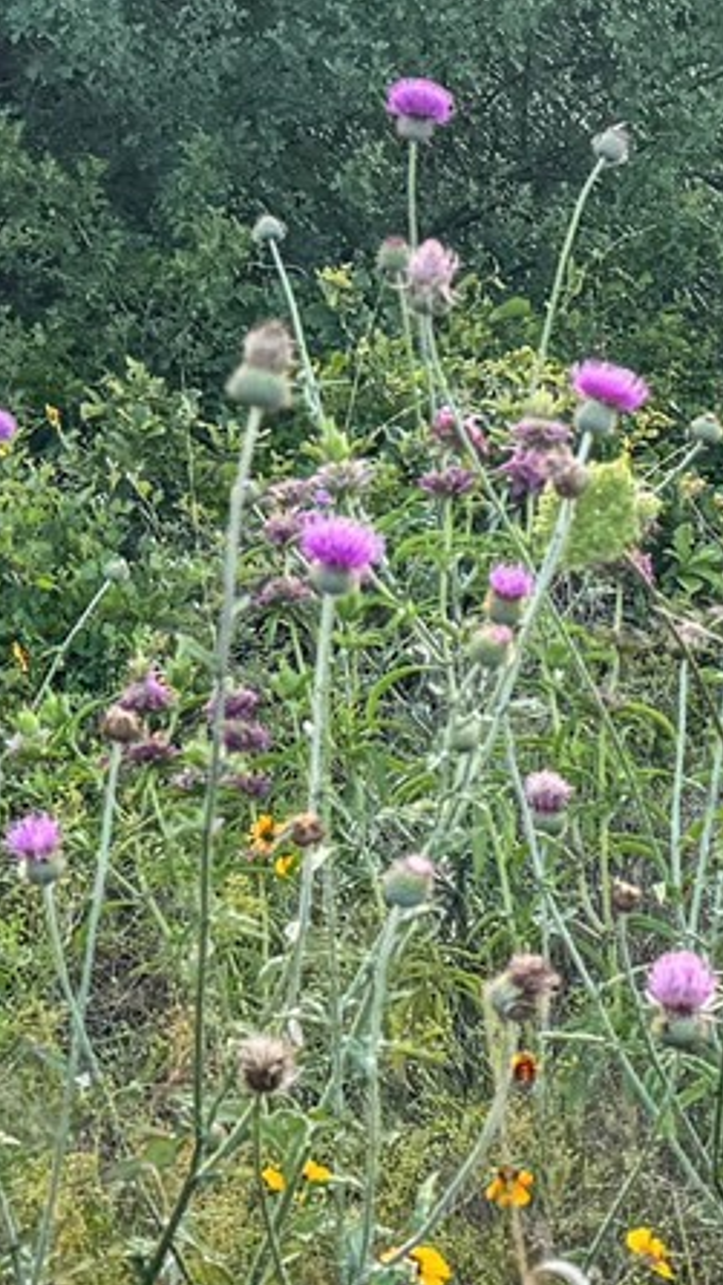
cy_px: 377
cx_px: 340
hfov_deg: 10.1
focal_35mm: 120
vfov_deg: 17.8
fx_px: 4088
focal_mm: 6.76
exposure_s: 1/338
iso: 80
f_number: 1.78
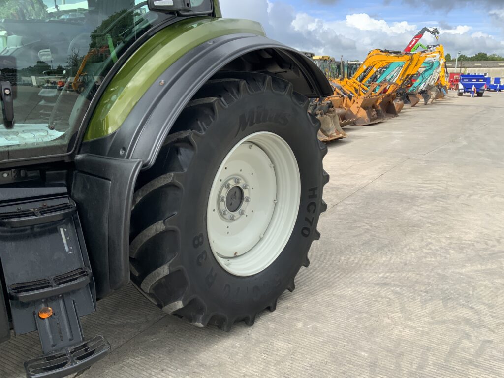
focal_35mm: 29
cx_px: 252
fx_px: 422
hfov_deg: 61.7
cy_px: 189
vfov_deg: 48.2
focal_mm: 3
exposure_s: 1/759
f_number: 1.8
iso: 16
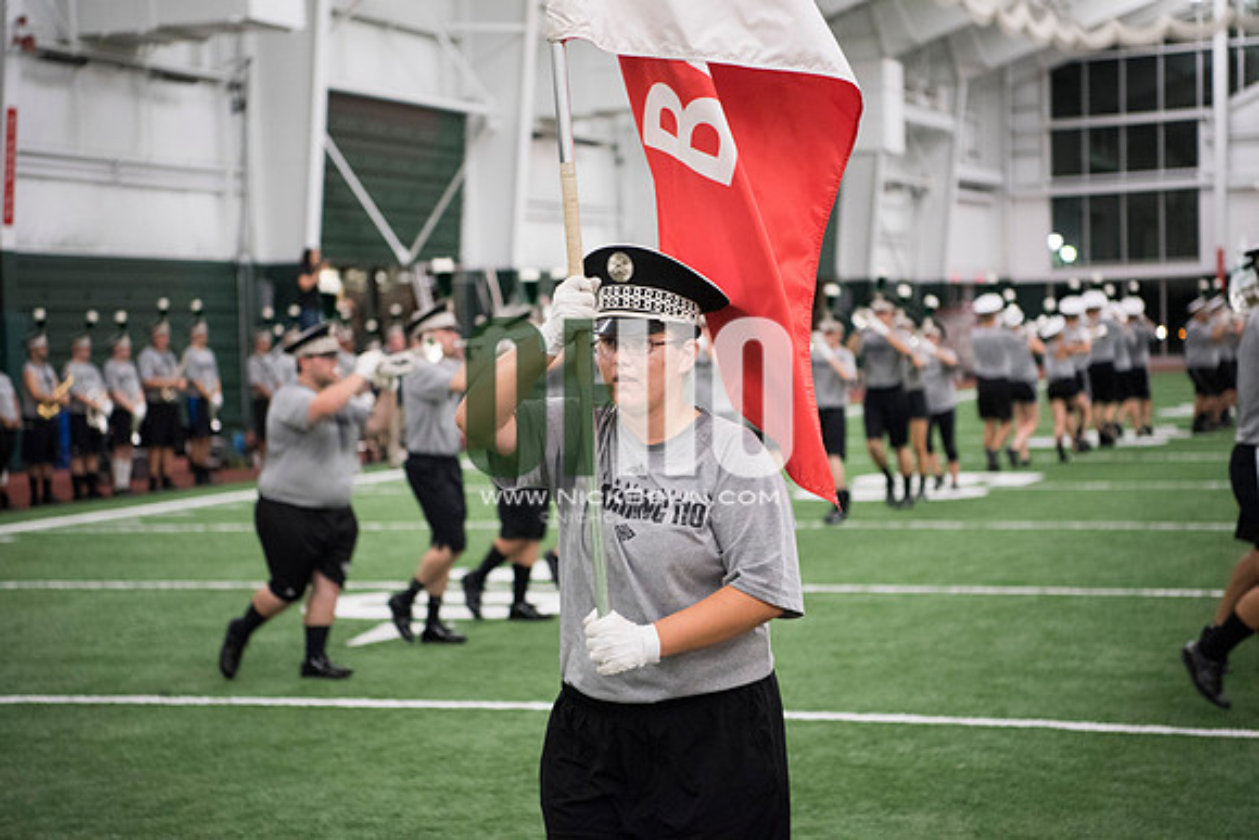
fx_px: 2449
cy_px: 420
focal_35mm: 70
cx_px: 630
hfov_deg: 28.8
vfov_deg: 19.5
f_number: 3.2
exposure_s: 1/200
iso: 3200
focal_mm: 70
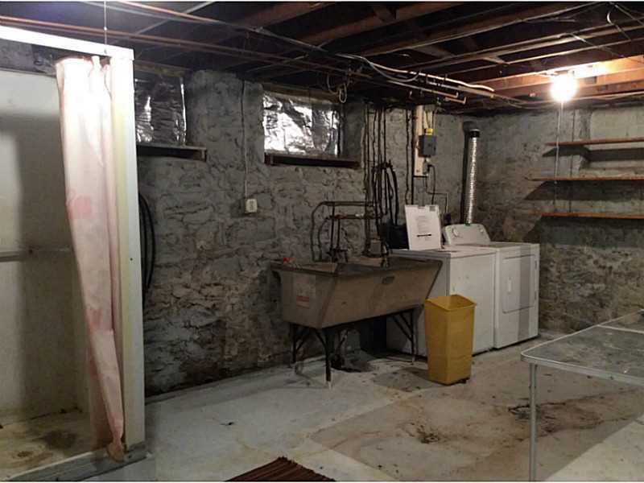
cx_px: 322
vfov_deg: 44.2
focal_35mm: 32
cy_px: 242
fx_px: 595
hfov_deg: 56.8
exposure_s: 1/20
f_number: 2.4
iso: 250
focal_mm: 3.3
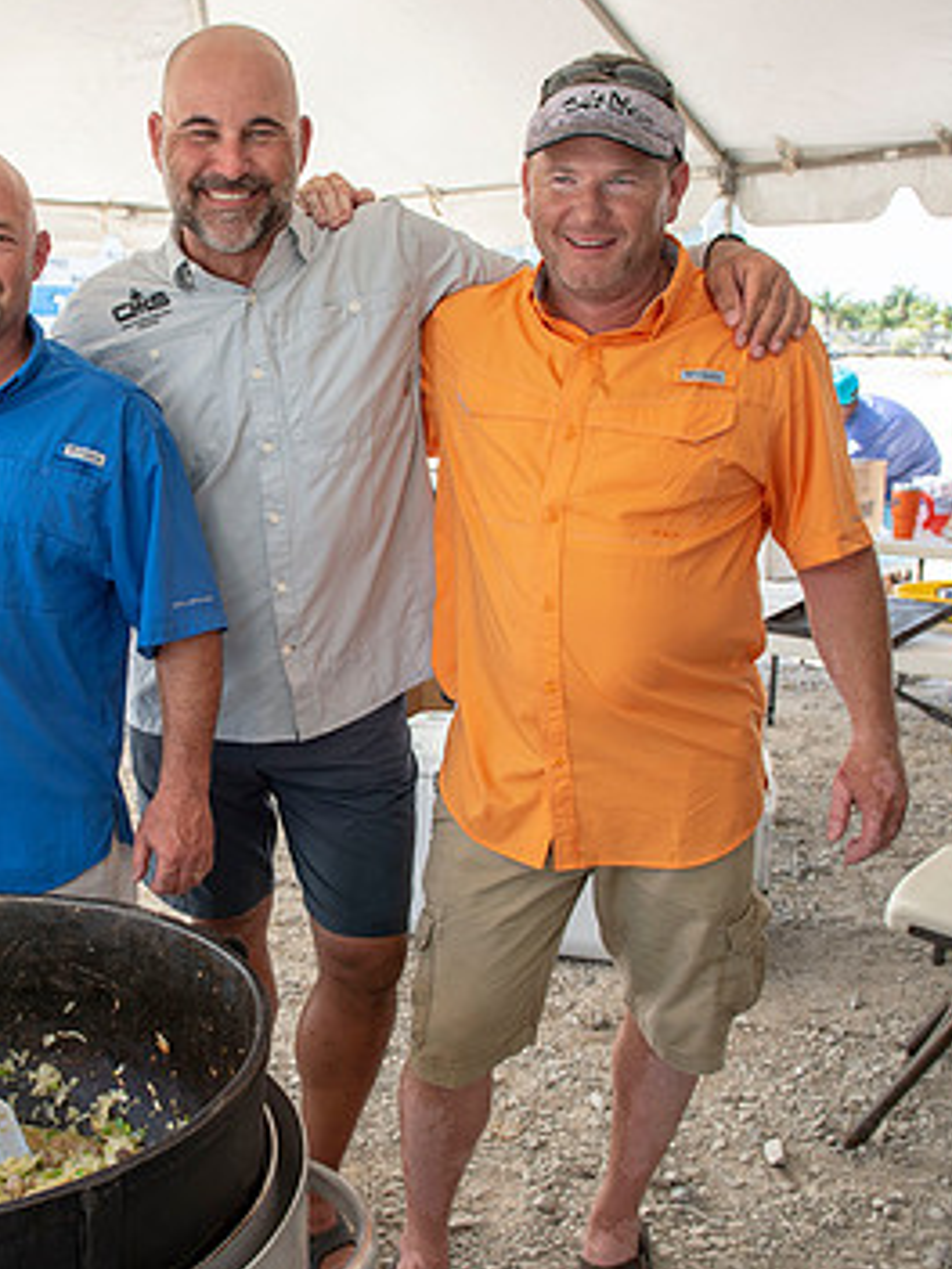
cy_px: 671
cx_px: 234
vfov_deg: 49.0
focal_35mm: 38
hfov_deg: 36.8
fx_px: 1393
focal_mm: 24
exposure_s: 1/200
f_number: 5.6
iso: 200
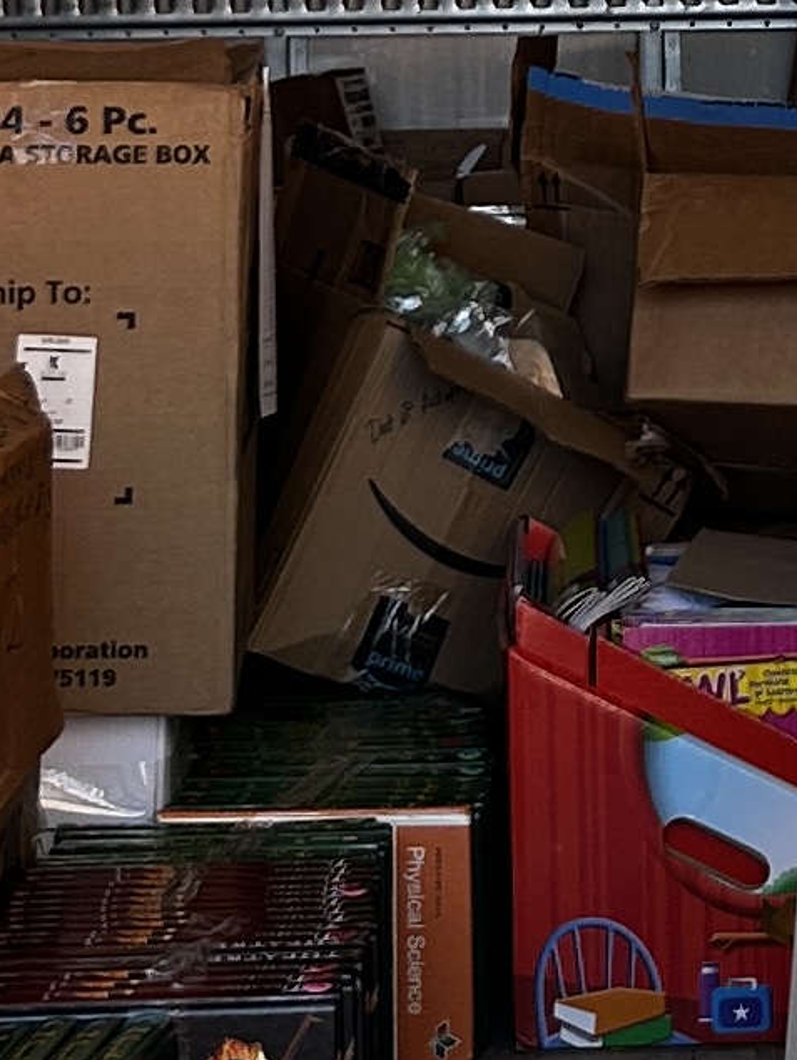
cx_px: 745
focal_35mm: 165
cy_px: -227
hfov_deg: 9.0
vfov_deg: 11.7
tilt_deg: +0.2
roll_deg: +0.1
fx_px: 5060
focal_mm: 5.7
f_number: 1.5
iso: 50
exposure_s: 1/360
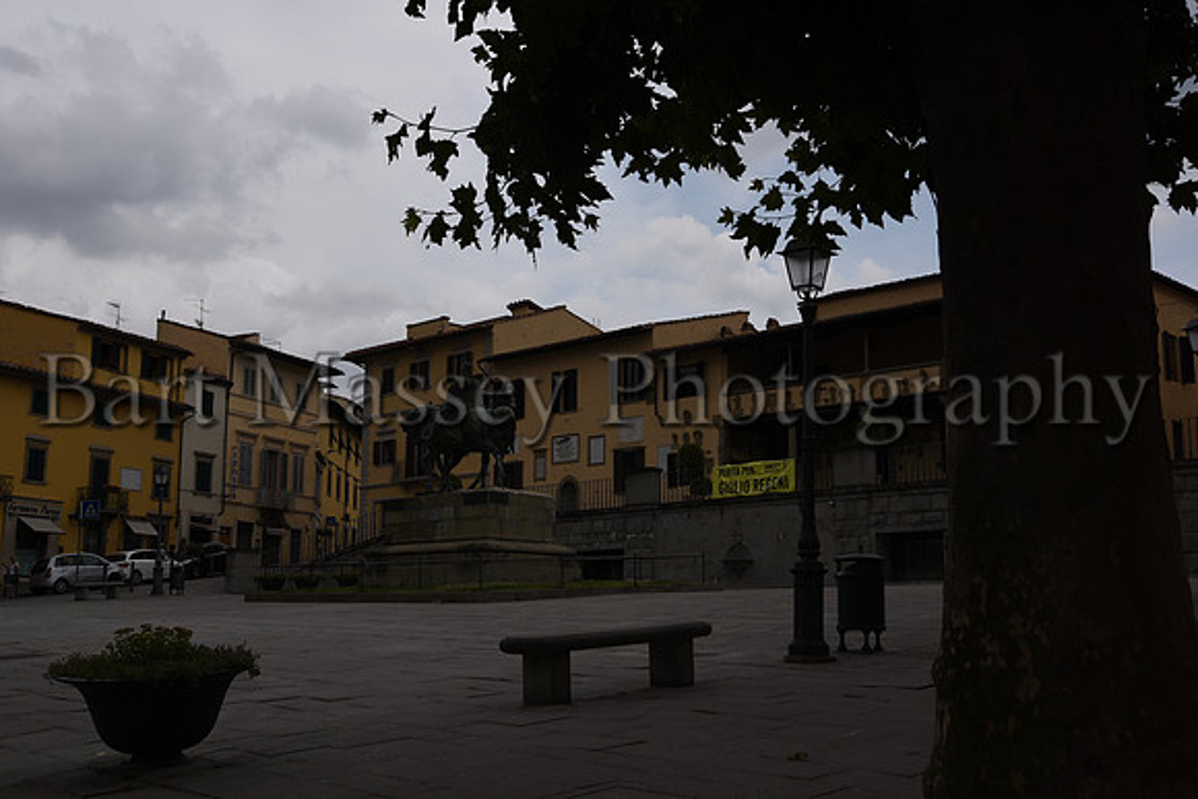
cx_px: 599
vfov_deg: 31.9
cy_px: 400
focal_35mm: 42
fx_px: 1398
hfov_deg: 46.4
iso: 80
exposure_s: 1/400
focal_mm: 42
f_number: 10
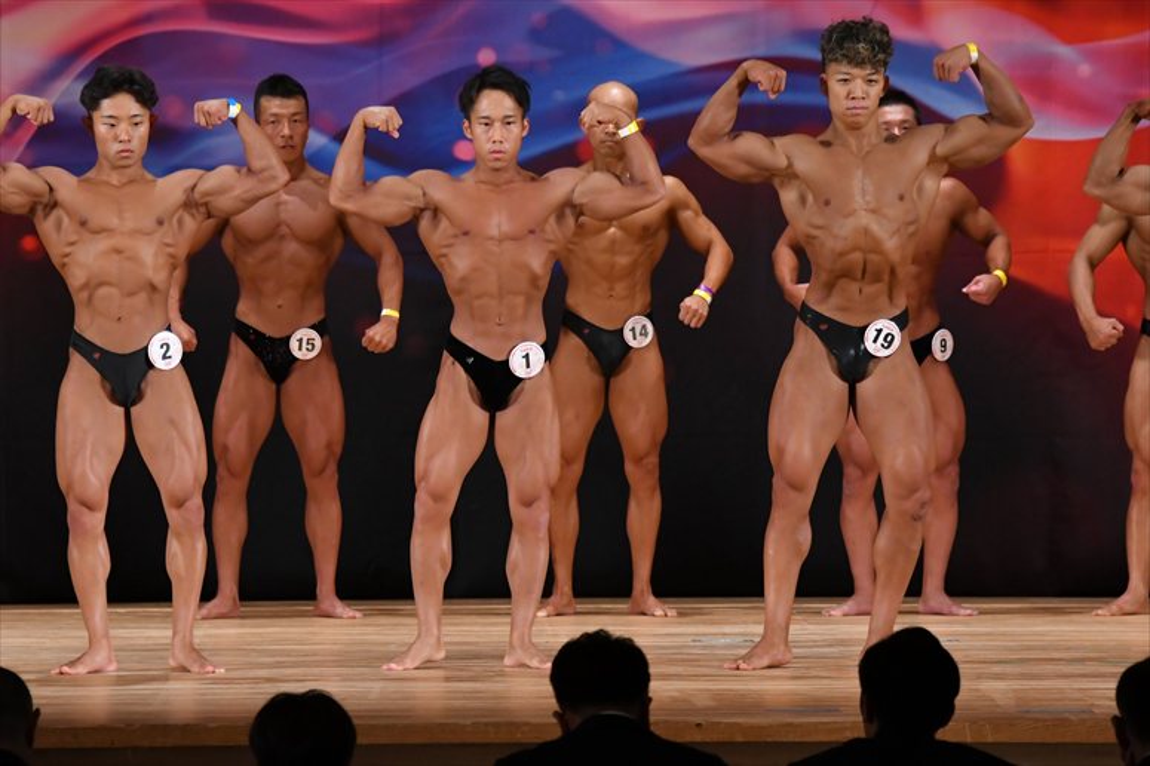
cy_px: 383
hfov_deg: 9.2
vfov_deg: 6.1
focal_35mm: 225
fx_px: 7184
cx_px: 575
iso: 3200
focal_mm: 150
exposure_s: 1/400
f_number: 5.6
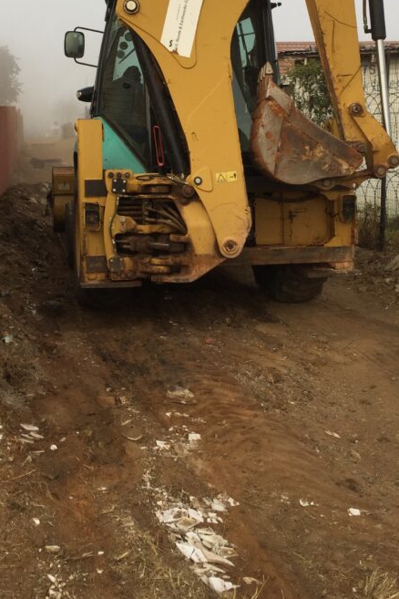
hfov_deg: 28.6
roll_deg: +1.1
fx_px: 781
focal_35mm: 47
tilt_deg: -6.3
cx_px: 200
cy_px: 179
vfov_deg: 41.1
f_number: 2.2
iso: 32
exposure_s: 1/366
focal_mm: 4.15
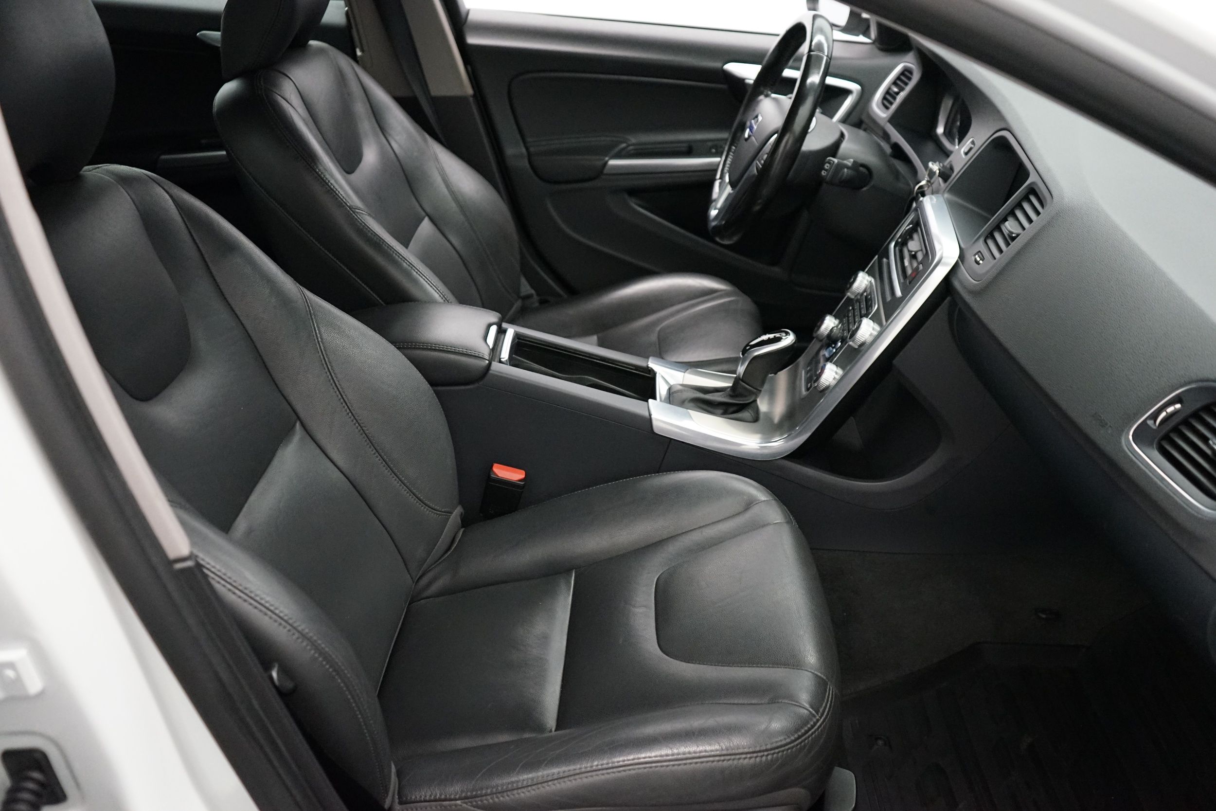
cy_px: 406
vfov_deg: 43.6
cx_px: 608
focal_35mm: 30
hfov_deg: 61.9
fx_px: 1013
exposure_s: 1/160
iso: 5000
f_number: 3.5
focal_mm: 30
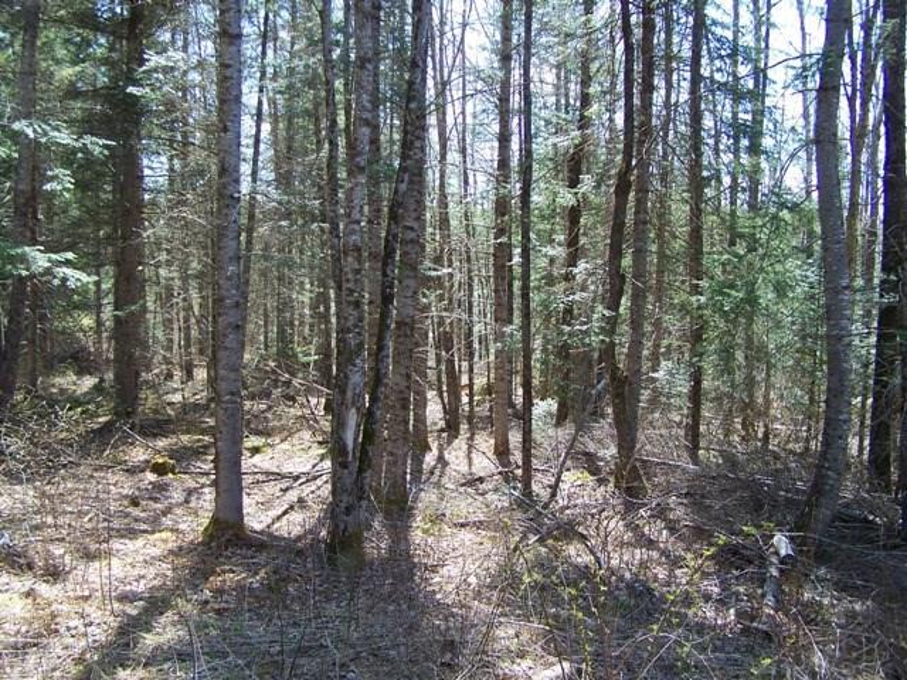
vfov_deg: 37.7
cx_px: 454
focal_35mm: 38
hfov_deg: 49.0
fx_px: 996
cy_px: 340
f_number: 2.8
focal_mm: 6.3
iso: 64
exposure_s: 1/100
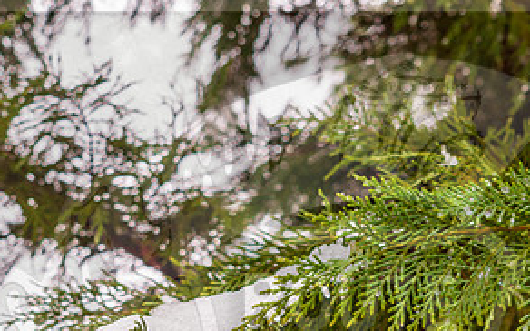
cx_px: 256
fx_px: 2410
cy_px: 348
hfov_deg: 12.5
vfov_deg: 7.8
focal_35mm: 167
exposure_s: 1/60
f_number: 8
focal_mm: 55
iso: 400
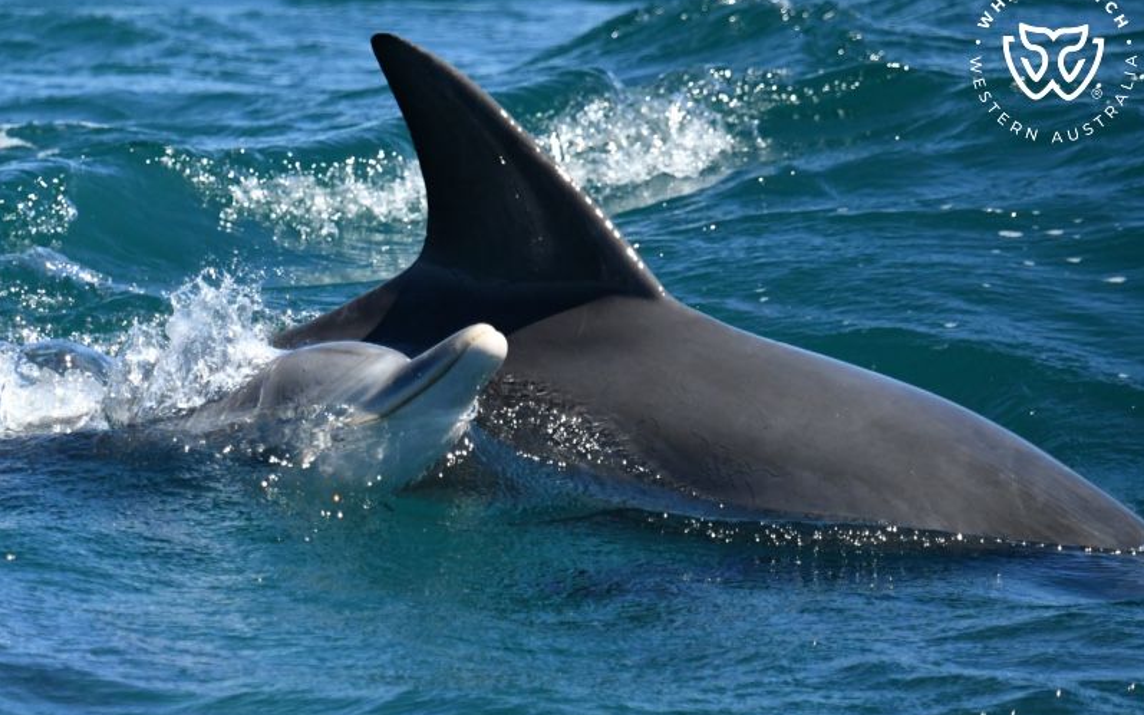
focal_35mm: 491
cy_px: 352
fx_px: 15307
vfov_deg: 2.7
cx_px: 573
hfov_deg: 4.3
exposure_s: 1/8000
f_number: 6.3
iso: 1800
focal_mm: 480
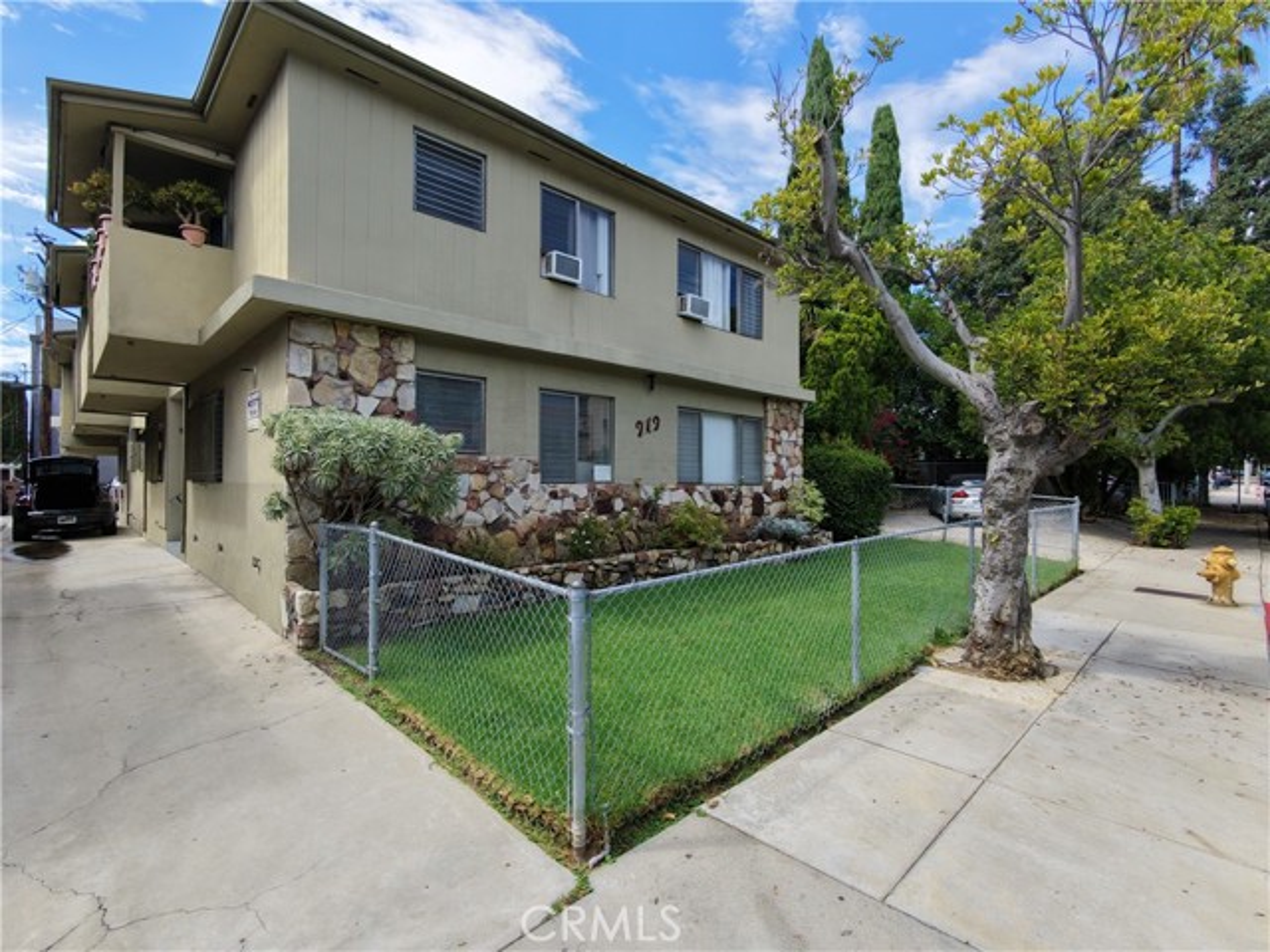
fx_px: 587
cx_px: 635
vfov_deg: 78.1
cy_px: 476
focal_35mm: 16
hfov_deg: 94.5
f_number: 2.2
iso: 100
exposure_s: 1/400
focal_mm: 3.05
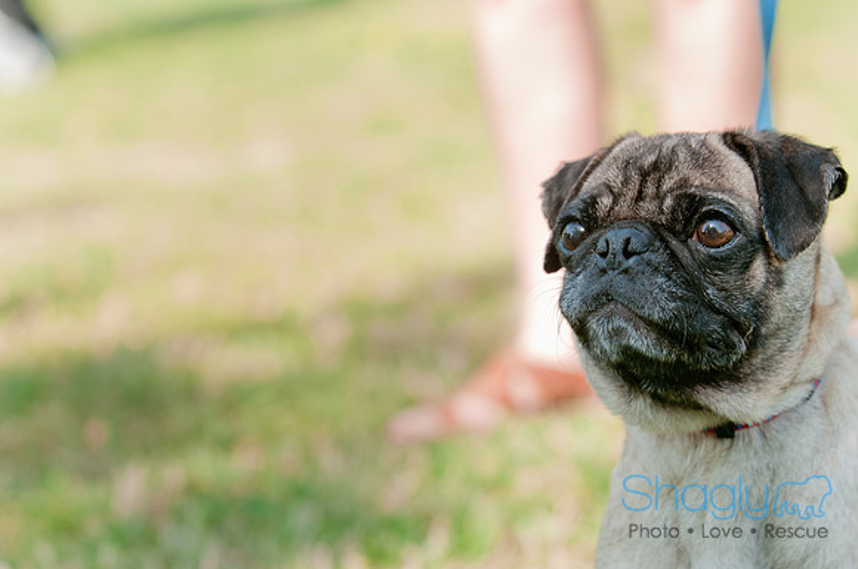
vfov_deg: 10.6
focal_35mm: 129
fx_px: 3070
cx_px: 429
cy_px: 284
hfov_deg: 15.9
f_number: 5
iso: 200
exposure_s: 1/250
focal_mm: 86
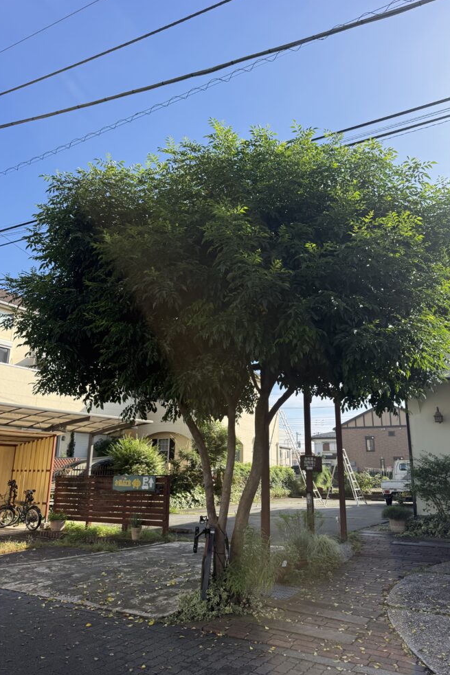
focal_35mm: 26
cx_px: 246
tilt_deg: +15.4
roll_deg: +0.2
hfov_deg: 49.5
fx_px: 488
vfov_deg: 69.4
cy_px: 336
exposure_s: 1/2525
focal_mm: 6.76
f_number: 1.78
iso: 100
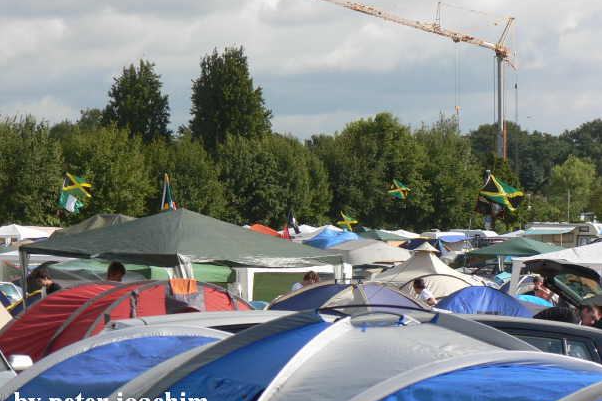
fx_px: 3042
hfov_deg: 11.3
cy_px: 189
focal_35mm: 182
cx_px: 302
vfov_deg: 7.5
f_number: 4.5
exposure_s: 1/400
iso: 64
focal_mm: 29.7
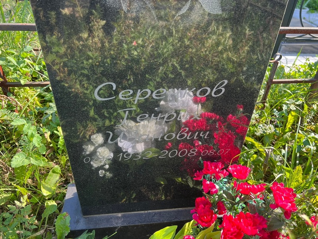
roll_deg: -2.0
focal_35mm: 26
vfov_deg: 53.1
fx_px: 239
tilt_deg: -35.7
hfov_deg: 67.3
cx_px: 159
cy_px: 120
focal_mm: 5.7
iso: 50
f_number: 1.5
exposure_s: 1/295
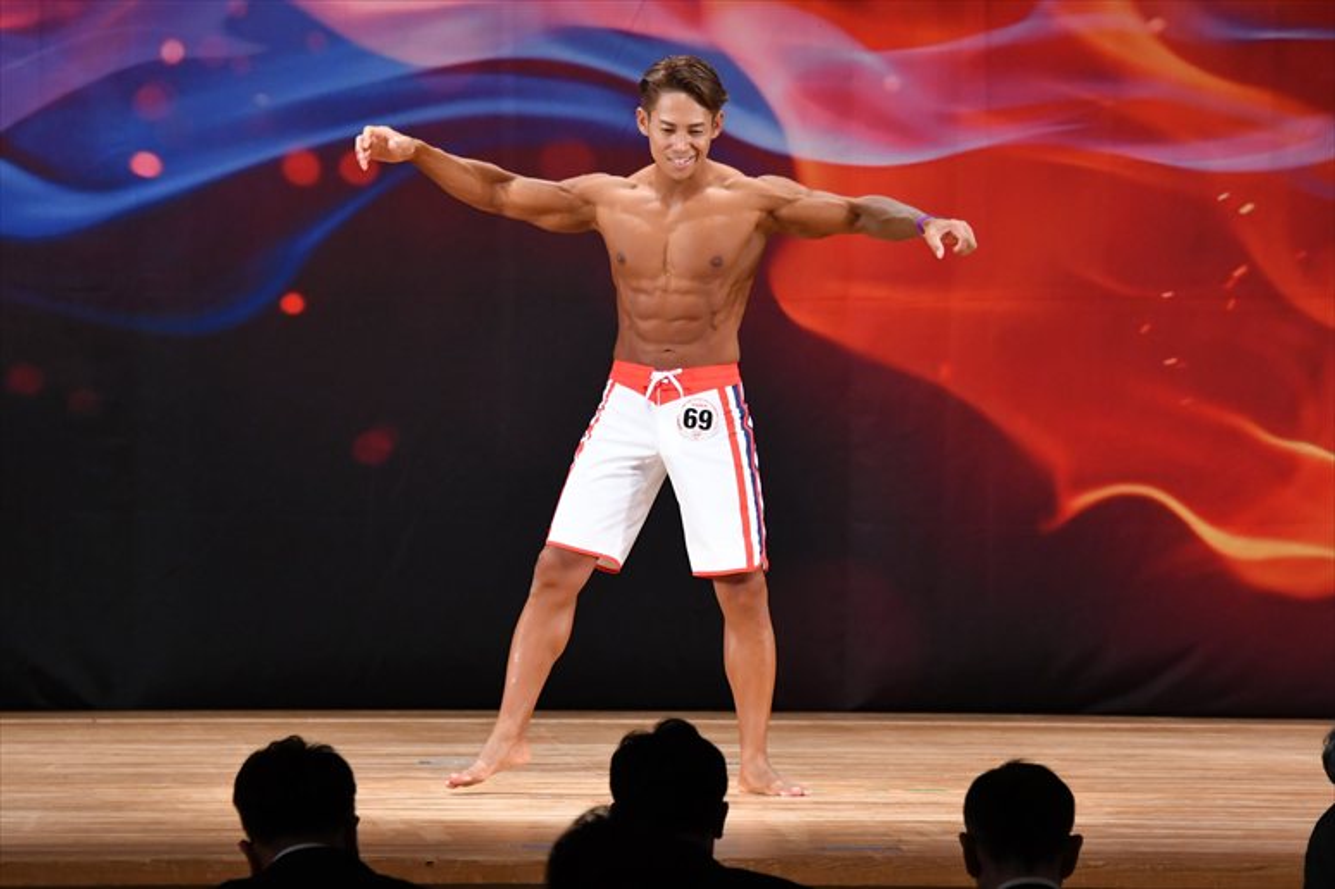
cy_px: 444
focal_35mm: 240
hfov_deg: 8.6
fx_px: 8896
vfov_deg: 5.7
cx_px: 668
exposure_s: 1/400
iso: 3200
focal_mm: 160
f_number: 5.6
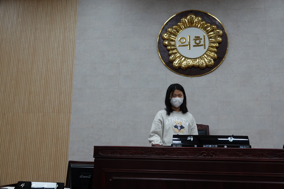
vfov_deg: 35.9
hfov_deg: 51.9
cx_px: 142
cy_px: 94
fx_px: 292
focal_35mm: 37
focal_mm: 13.7
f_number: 3.2
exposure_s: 1/40
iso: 100
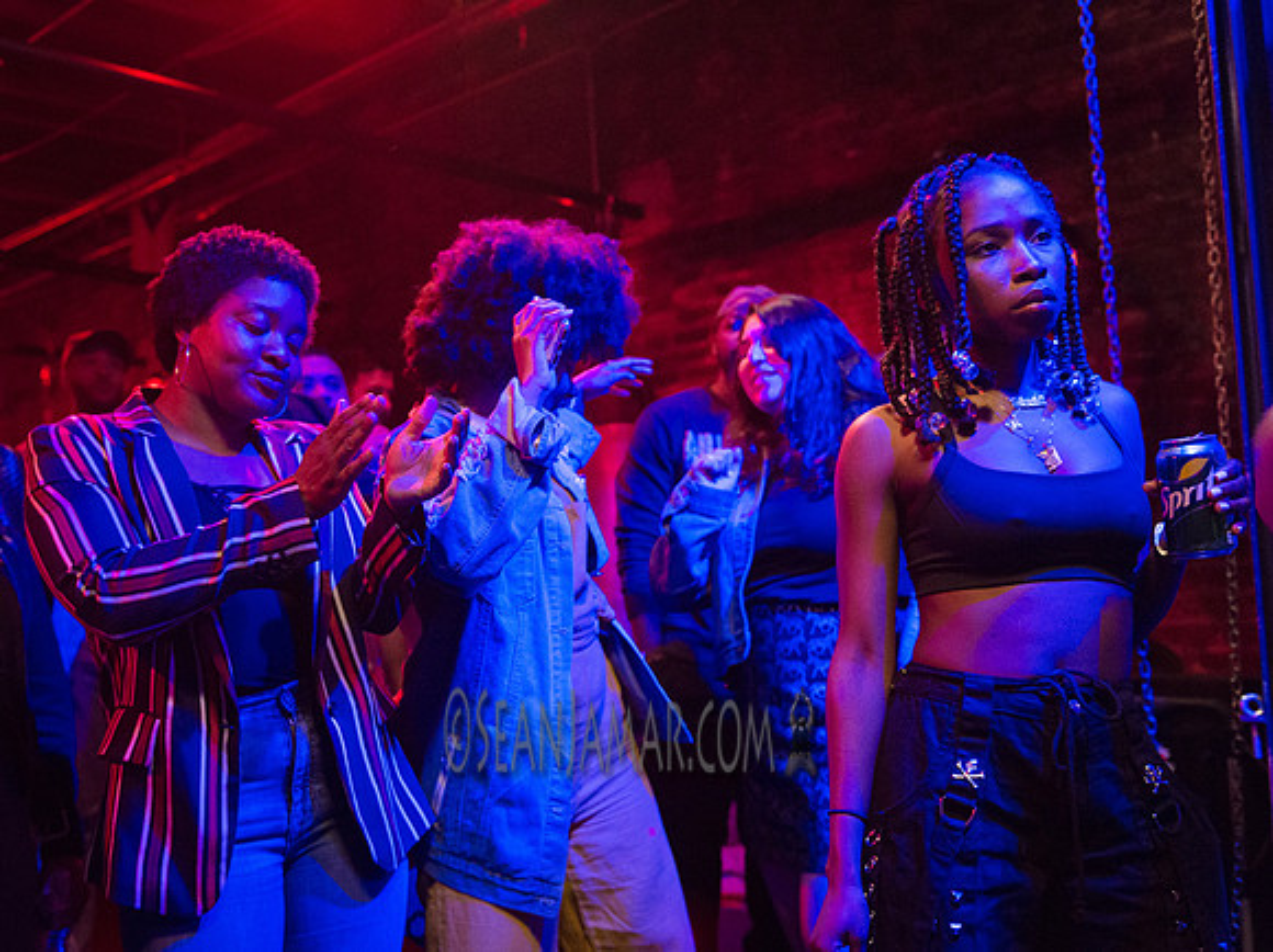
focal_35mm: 38
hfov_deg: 48.5
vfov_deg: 37.3
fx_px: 1410
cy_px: 529
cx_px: 548
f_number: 2.8
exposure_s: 1/250
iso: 4000
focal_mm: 32
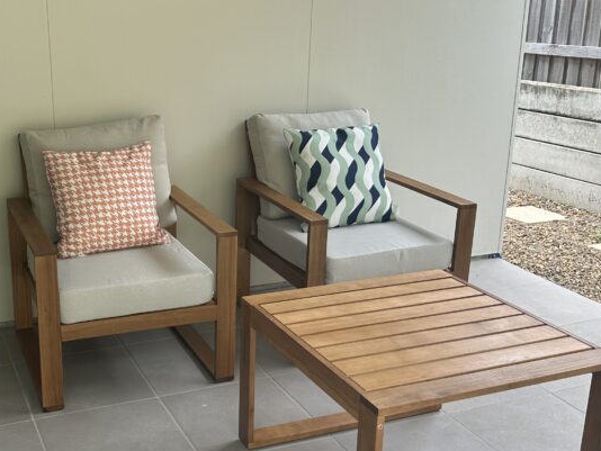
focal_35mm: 46
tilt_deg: -16.5
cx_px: 183
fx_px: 799
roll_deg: +0.7
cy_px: 225
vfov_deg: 31.5
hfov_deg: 40.5
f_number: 1.78
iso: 64
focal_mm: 6.86
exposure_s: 1/225
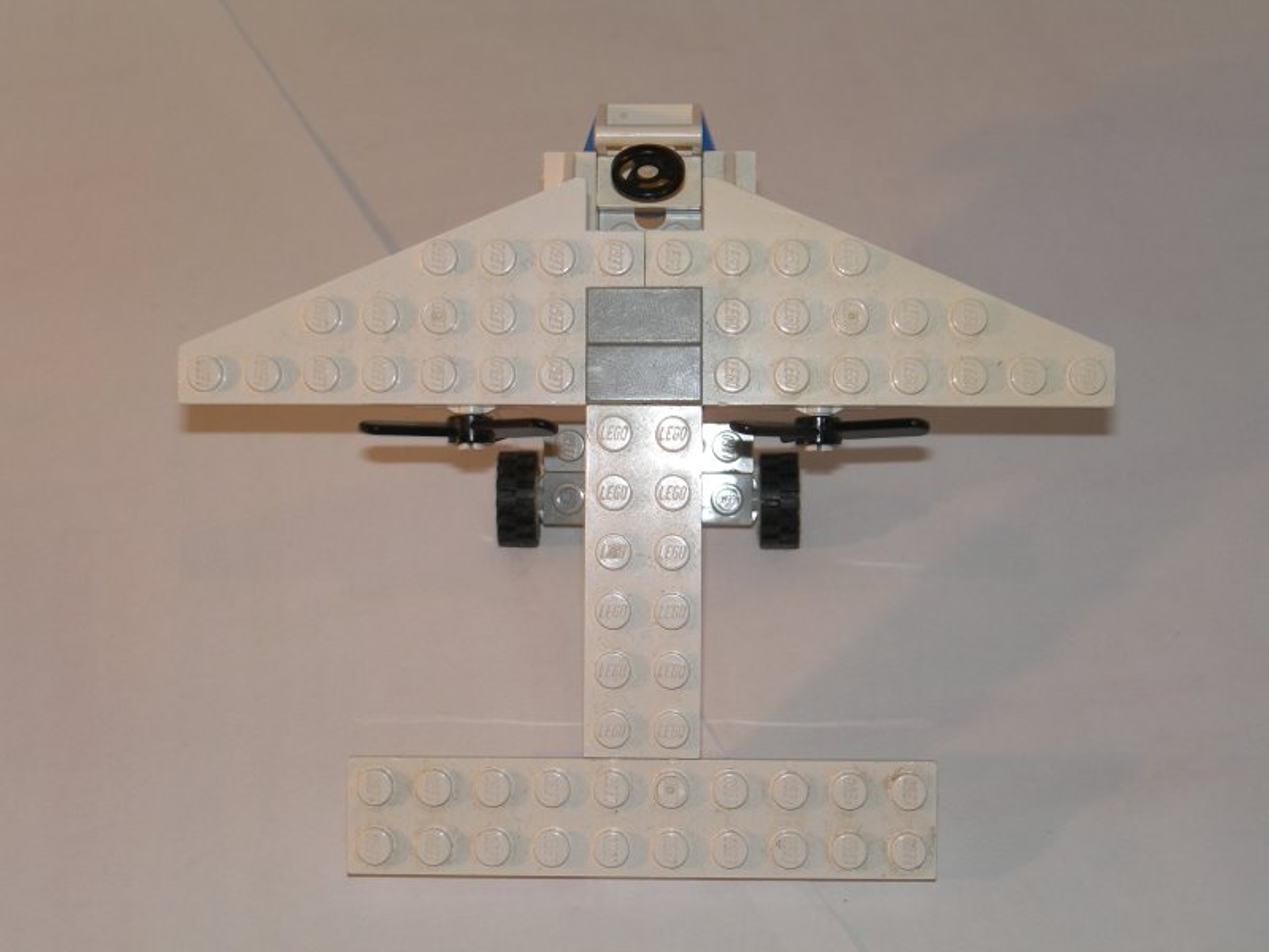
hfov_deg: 33.8
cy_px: 476
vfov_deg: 25.7
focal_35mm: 57
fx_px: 2090
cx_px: 634
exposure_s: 1/60
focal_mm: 11.8
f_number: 3.6
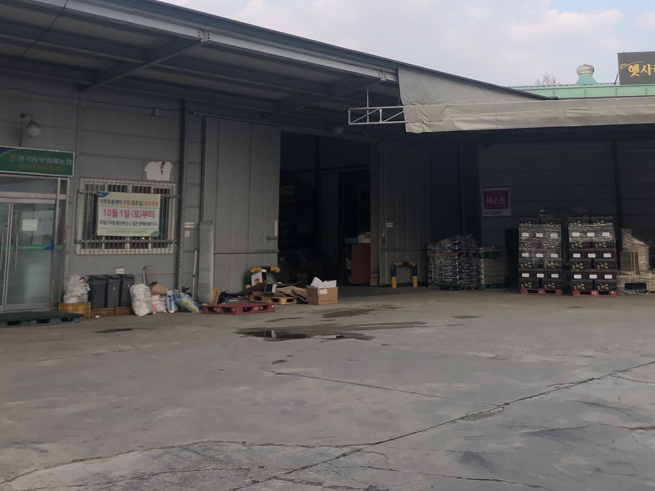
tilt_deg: +10.2
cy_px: 101
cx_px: 412
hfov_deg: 40.9
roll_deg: +1.2
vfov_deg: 30.8
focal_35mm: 46
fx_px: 870
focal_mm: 4
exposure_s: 1/527
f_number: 1.8
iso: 20
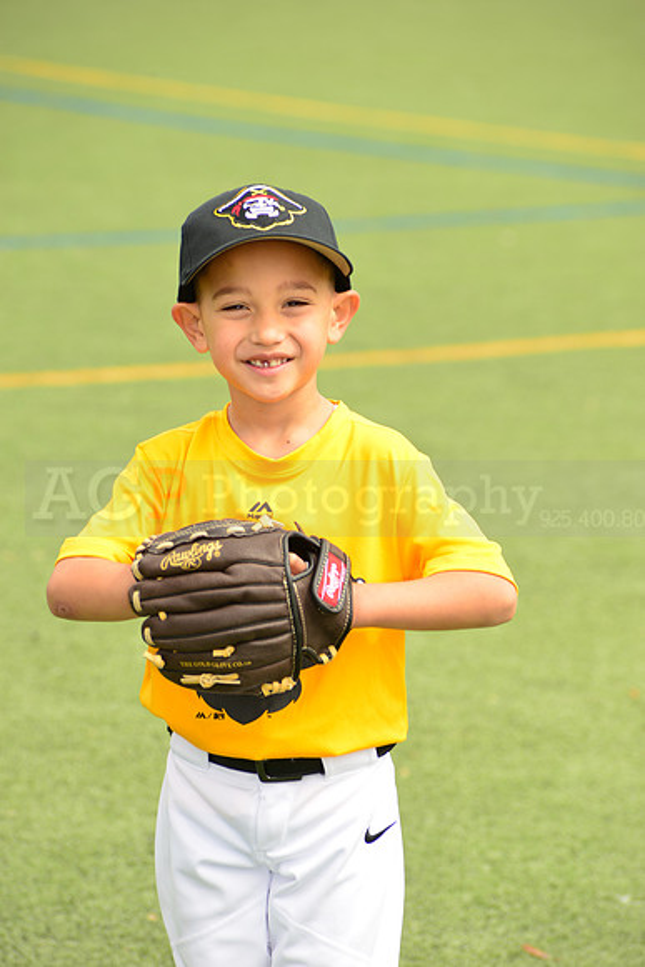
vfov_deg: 10.3
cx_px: 322
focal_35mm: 200
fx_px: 5371
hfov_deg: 6.9
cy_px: 484
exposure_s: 1/250
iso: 200
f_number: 9
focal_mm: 200
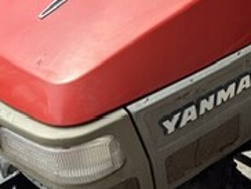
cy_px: 63
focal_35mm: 83
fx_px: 603
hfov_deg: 22.2
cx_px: 279
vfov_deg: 17.8
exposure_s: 1/1212
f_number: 1.78
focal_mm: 6.86
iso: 80
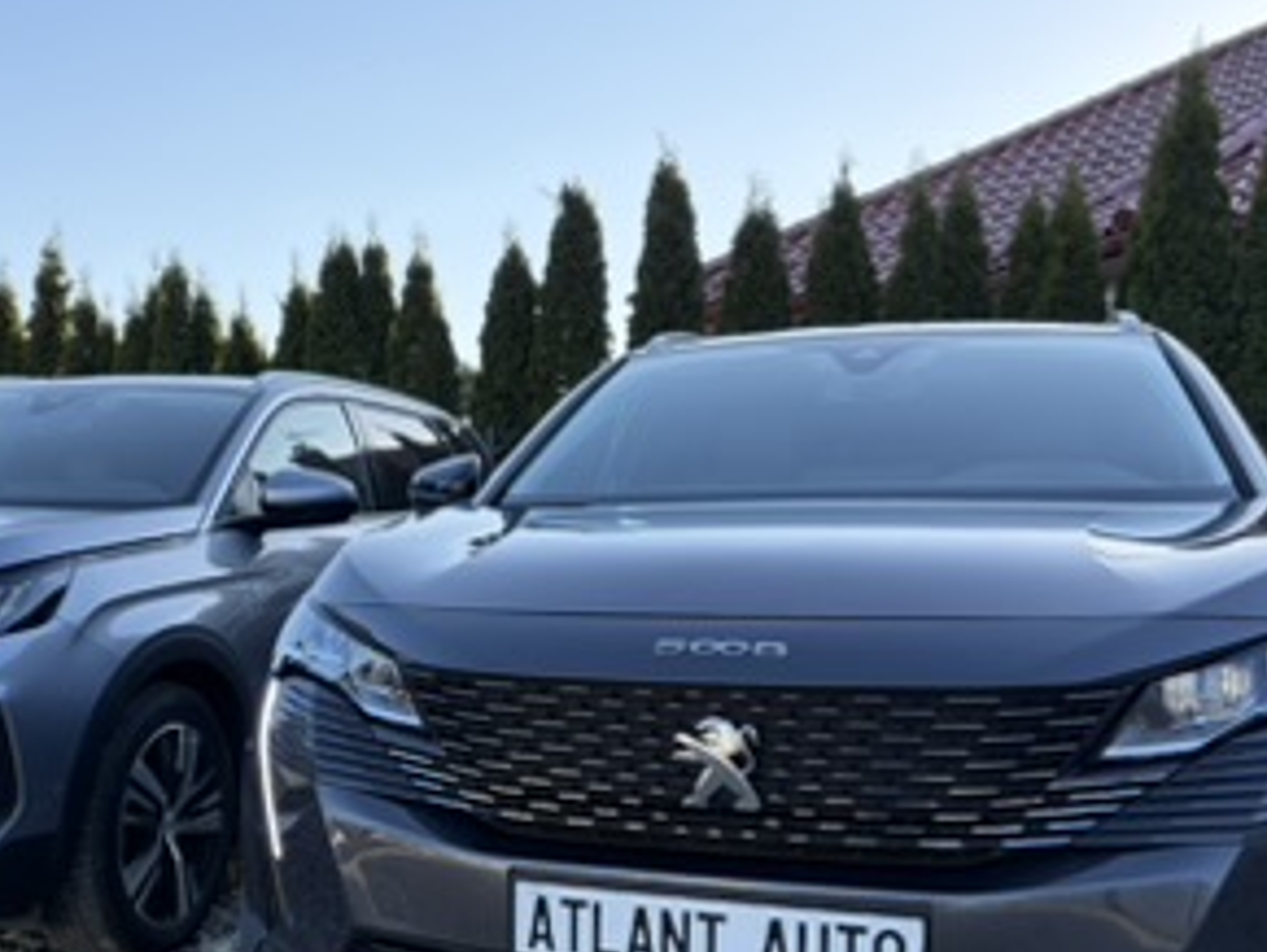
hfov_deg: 43.3
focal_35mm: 43
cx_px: 441
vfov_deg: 33.2
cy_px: 668
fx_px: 1575
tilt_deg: -3.1
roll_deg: -0.6
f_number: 1.6
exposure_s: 1/618
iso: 64
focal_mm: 5.96
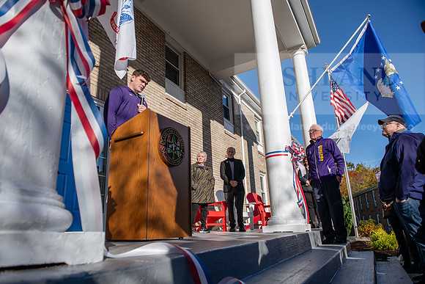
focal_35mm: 24
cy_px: 142
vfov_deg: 53.2
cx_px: 212
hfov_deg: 73.7
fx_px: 283
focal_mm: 24
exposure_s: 1/800
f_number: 4
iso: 80
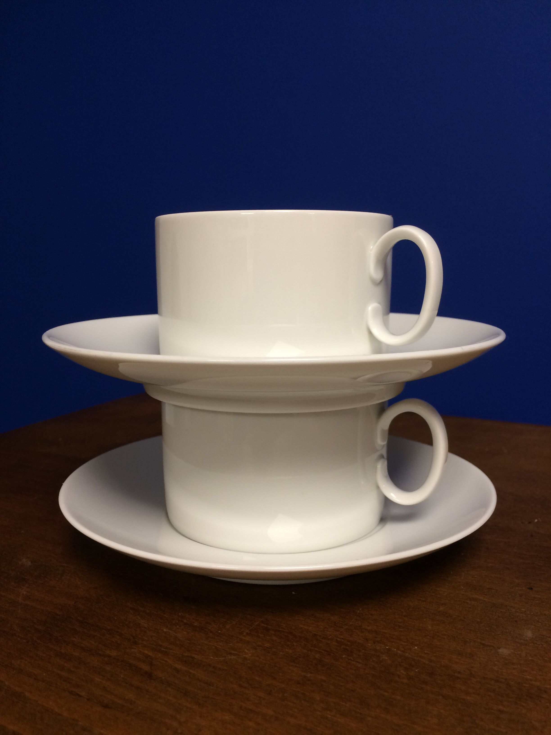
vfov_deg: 61.7
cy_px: 368
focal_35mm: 29
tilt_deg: -10.6
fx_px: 615
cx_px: 276
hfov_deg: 48.2
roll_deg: +1.9
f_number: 2.2
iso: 64
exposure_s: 1/33
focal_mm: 4.15
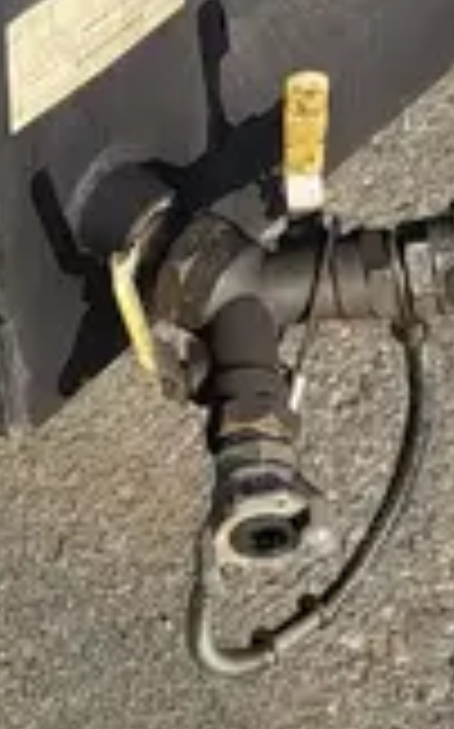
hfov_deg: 10.4
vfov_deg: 14.1
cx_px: -18
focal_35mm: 125
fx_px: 2479
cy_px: -709
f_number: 1.8
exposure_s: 1/1283
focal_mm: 5.4
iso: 40
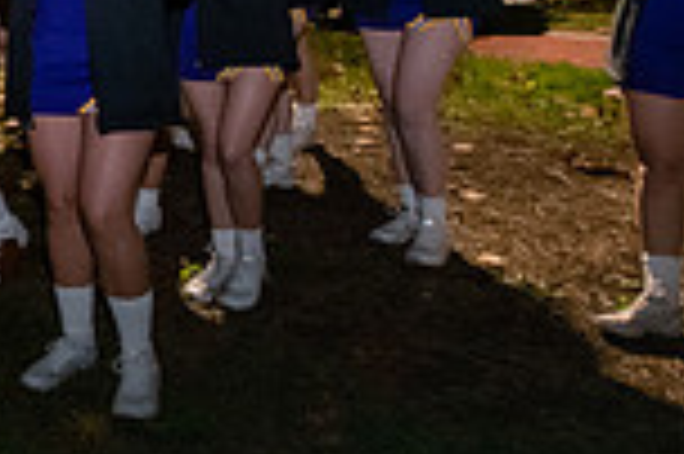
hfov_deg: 23.5
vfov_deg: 19.9
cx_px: -387
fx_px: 1234
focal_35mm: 65
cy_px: -56
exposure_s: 1/40
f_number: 5
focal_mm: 17
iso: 5000
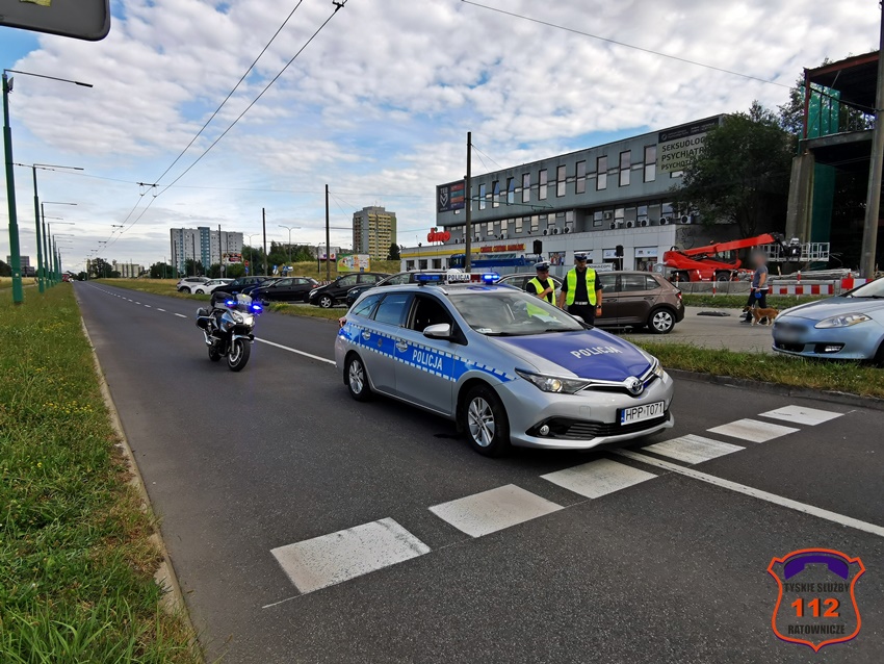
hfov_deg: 79.0
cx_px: 442
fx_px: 536
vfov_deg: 63.5
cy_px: 332
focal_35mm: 21
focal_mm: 2.35
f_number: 2.2
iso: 50
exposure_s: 1/535
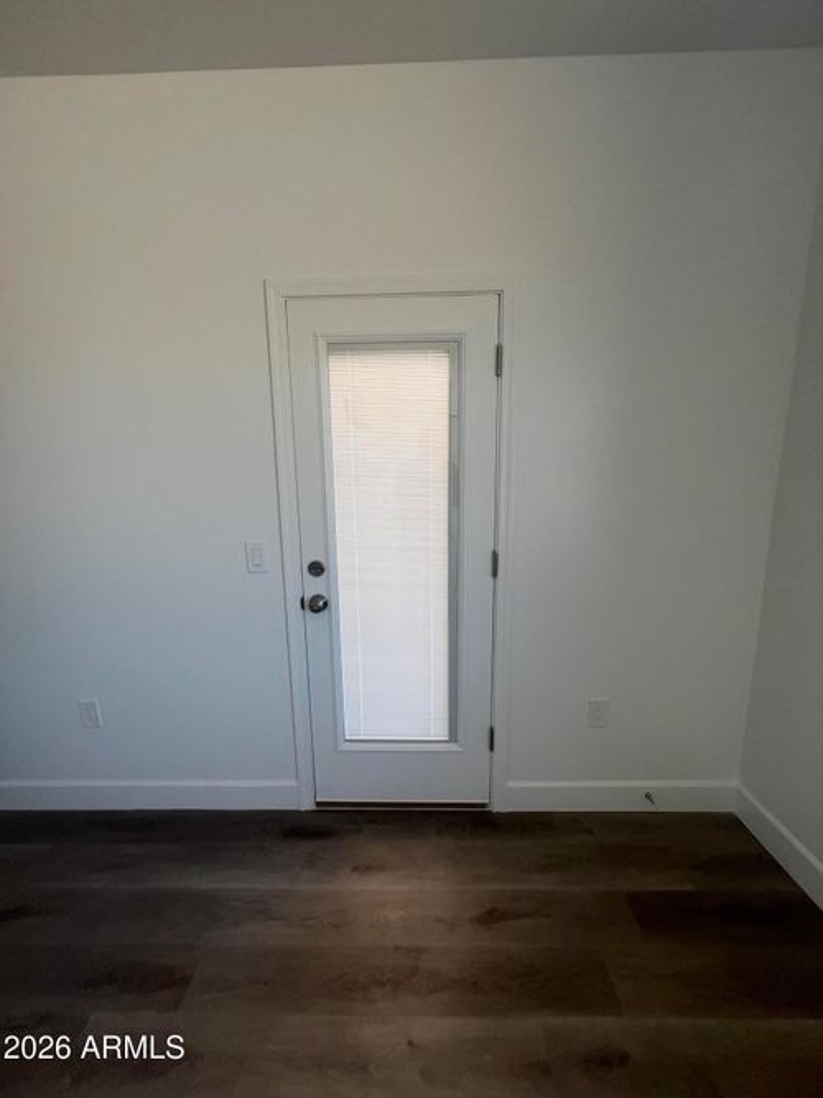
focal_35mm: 13
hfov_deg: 89.9
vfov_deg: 106.2
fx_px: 412
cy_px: 549
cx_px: 412
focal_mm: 1.57
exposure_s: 1/99
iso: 32
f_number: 1.8
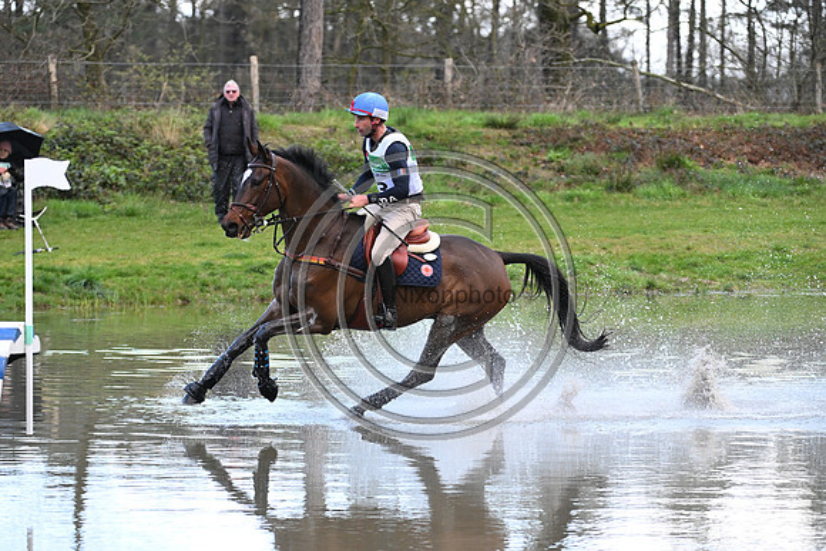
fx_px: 4590
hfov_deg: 10.3
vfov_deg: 6.9
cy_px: 276
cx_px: 413
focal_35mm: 200
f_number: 5.6
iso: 3200
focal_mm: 200
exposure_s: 1/1250
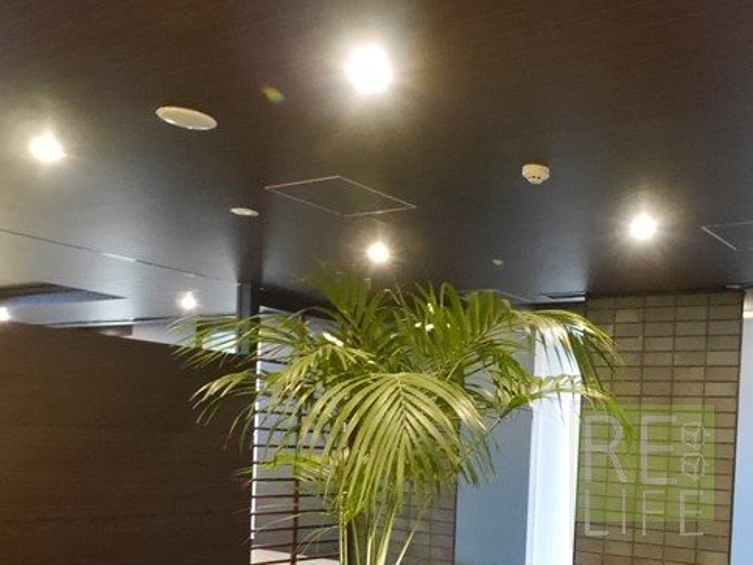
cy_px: 475
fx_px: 805
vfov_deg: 36.9
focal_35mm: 37
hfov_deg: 46.4
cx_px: 644
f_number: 4
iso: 3200
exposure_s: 1/13
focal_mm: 7
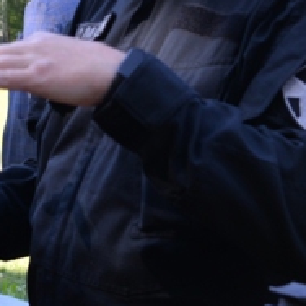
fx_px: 1290
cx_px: -35
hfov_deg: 13.3
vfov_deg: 13.2
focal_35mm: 129
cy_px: -47
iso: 200
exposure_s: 1/125
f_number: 5.6
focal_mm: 38
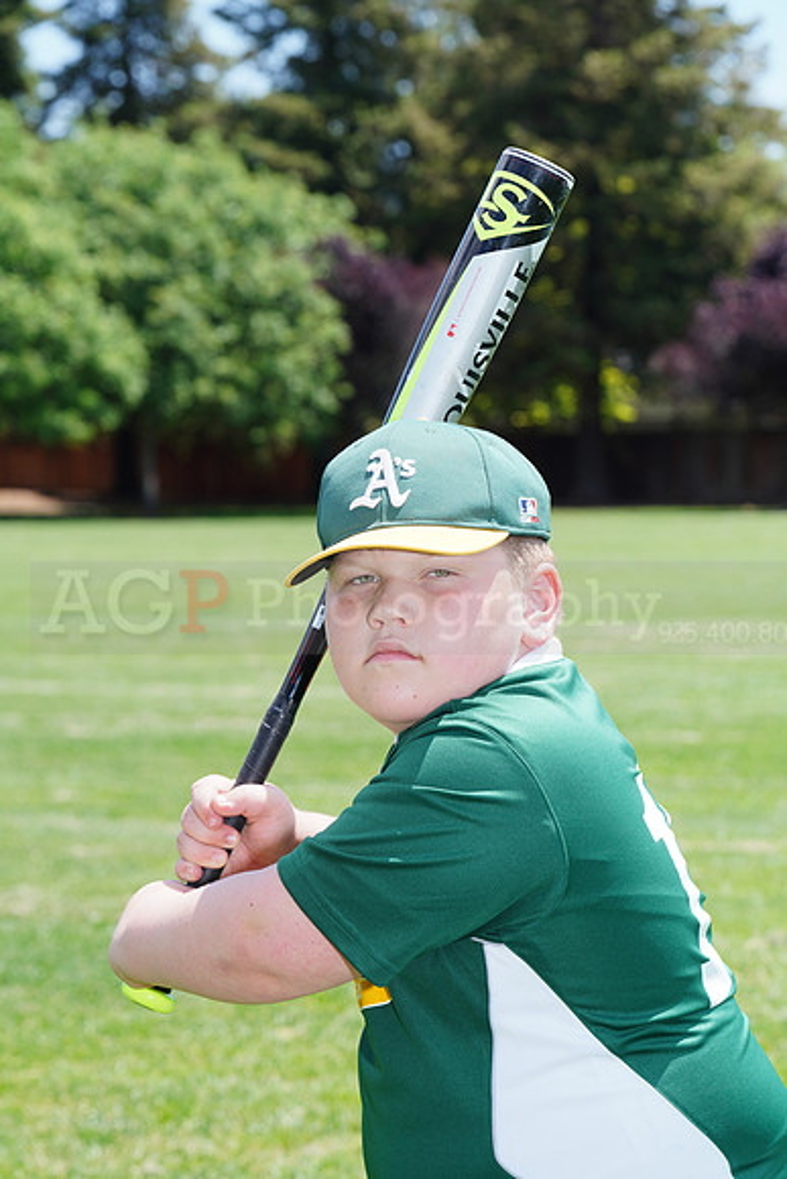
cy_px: 590
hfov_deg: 9.6
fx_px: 4686
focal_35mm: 143
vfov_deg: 14.3
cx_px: 394
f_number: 10
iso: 200
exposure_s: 1/200
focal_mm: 143
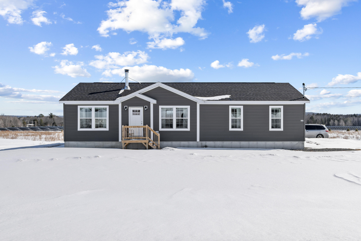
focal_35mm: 30
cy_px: 120
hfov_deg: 61.9
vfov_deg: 43.6
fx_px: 301
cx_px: 180
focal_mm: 30
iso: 160
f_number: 8
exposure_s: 1/400
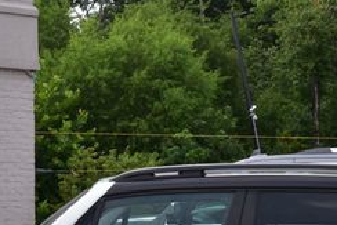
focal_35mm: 165
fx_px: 1545
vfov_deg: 8.3
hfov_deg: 12.4
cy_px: 248
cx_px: 186
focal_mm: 42
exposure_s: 1/200
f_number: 10
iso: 400
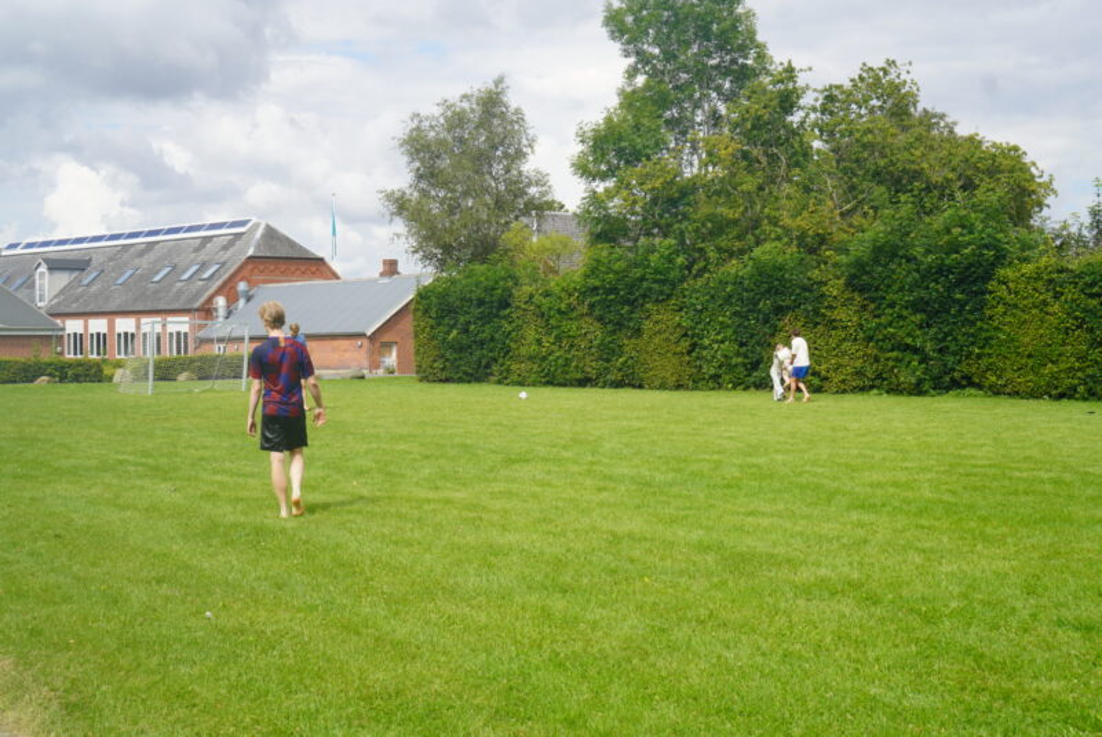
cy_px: 368
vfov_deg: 25.8
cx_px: 551
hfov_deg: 37.8
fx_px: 1609
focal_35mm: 52
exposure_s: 1/125
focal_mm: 35
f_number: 9
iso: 100
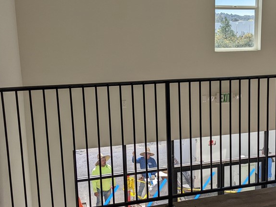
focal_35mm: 48
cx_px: 181
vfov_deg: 30.3
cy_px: 104
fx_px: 383
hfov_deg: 39.3
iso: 46
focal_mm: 4.38
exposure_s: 1/1381
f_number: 1.73
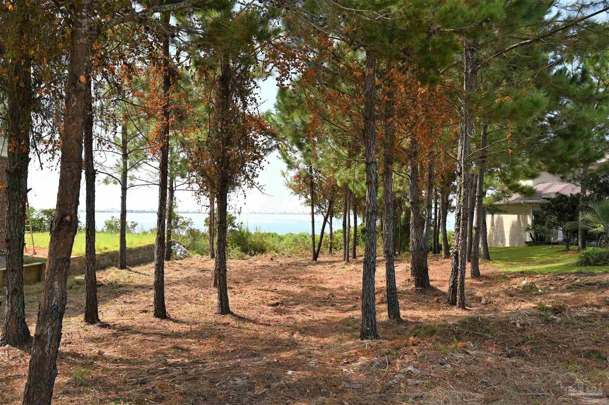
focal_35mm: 34
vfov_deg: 38.3
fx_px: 583
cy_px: 202
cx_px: 304
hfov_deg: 55.1
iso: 100
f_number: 6.3
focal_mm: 34.5
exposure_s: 1/250
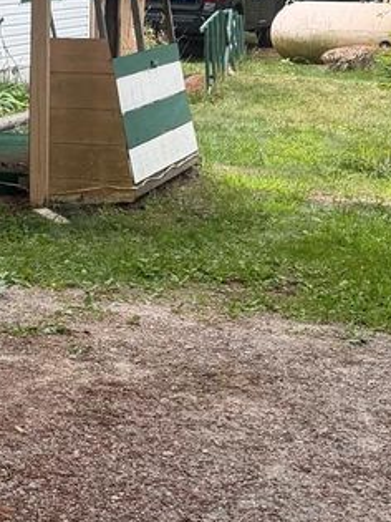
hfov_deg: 13.1
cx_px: -278
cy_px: 100
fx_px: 1567
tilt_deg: -6.8
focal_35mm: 104
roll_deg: -0.3
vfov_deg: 18.7
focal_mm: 6.76
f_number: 1.78
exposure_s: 1/654
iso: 100
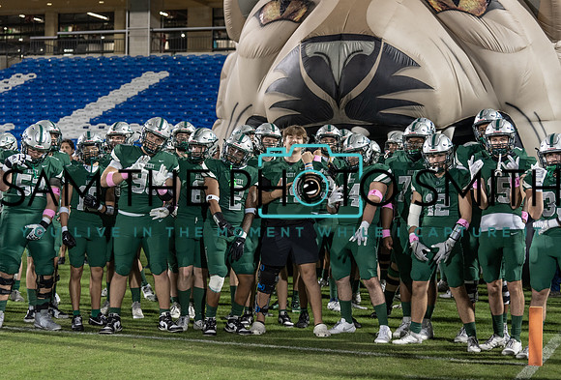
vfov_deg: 18.7
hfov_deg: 27.3
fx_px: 1153
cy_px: 197
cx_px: 264
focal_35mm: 74
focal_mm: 70
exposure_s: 1/320
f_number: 3.2
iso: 1250
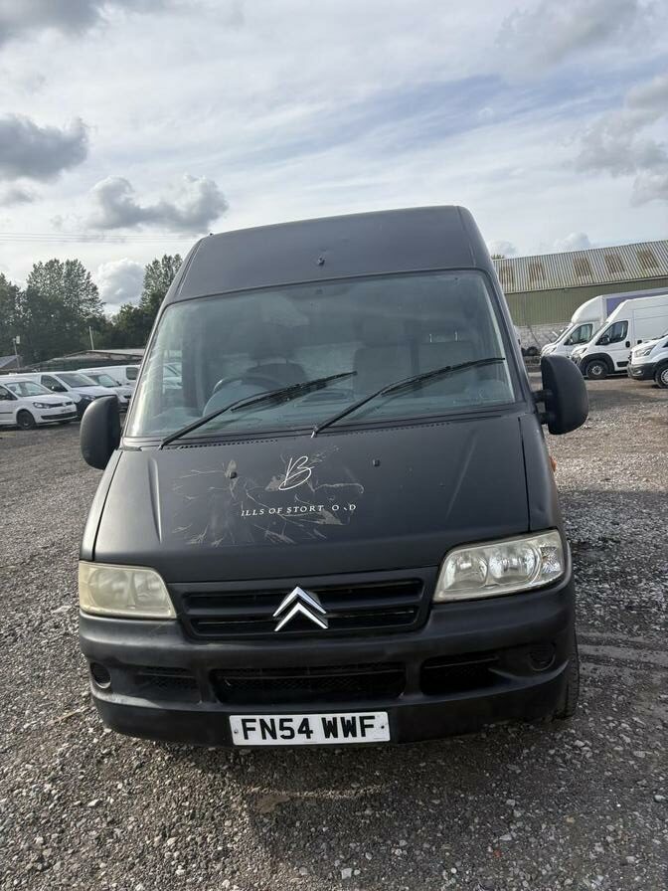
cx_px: 334
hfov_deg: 53.1
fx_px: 669
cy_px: 446
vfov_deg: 67.3
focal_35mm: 26
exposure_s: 1/2747
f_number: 1.6
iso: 50
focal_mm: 5.96
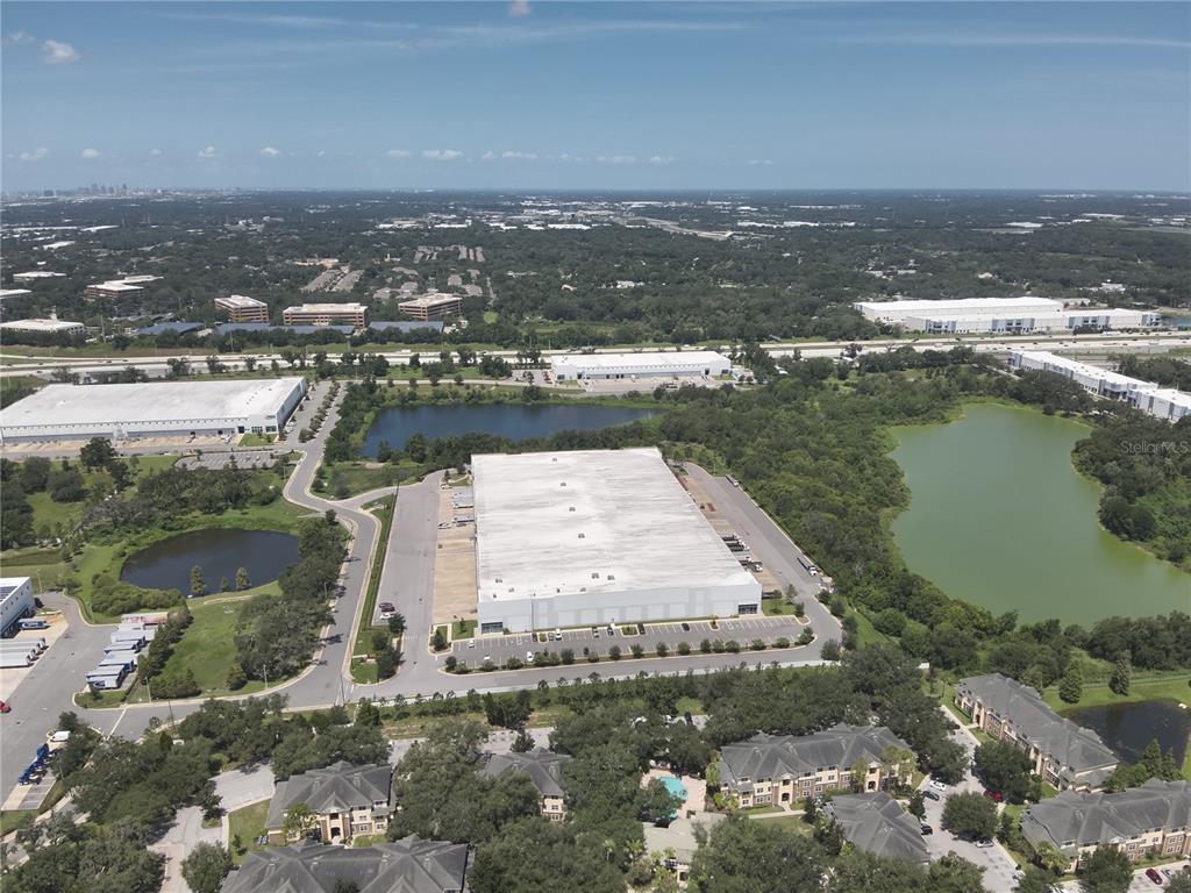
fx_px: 826
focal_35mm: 24
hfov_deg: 71.6
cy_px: 446
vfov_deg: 56.8
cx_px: 596
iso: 100
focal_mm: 4.4
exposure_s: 1/1500
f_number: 2.8
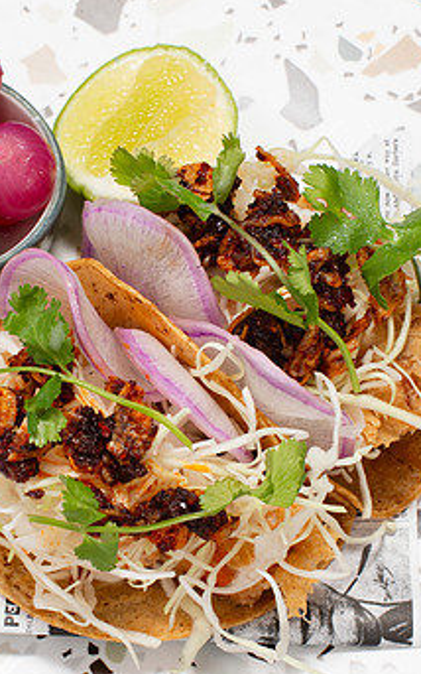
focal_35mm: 96
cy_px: 395
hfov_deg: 13.6
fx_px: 1761
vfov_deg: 21.6
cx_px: 135
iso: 200
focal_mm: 50
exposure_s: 1/125
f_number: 9
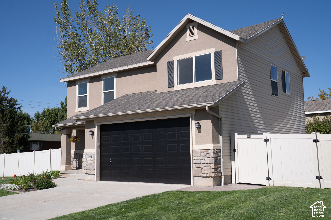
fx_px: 353
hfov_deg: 50.2
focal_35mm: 38
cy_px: 110
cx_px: 166
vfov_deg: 34.7
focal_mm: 38
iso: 100
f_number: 5
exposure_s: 1/800
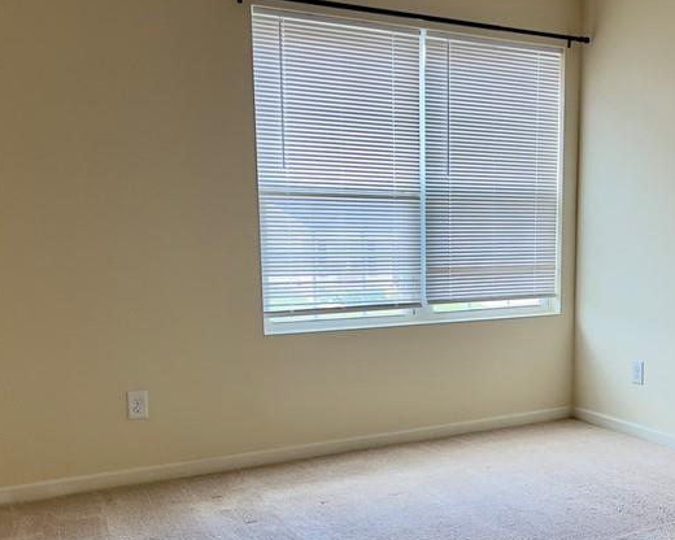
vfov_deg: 29.9
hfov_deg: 35.9
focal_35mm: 50
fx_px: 999
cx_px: 554
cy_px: 380
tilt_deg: -10.8
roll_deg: -1.3
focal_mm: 5.7
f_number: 1.5
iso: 64
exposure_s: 1/60
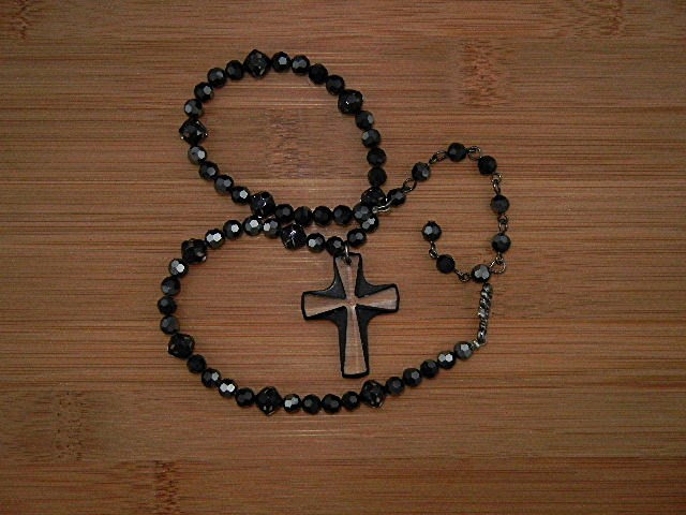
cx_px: 343
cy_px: 258
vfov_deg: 41.8
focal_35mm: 34
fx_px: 674
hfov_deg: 54.0
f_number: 7.2
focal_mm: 6.2
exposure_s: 1/30
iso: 800
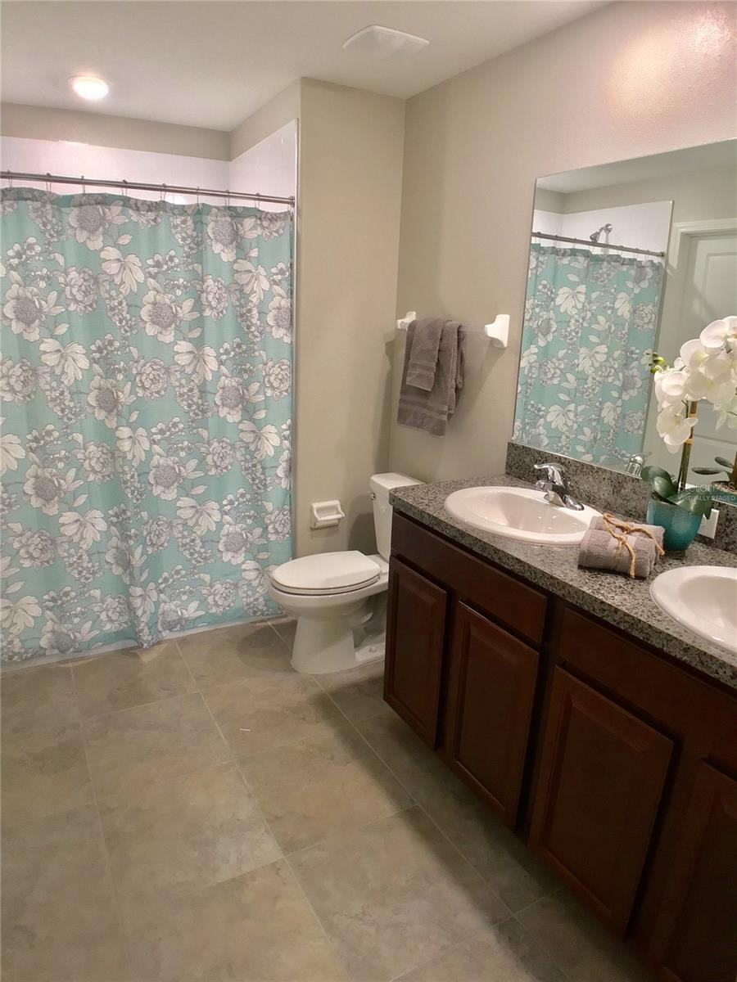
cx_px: 368
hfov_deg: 45.4
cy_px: 491
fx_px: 880
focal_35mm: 31
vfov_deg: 58.4
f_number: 2.4
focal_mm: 3.3
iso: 100
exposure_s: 1/30
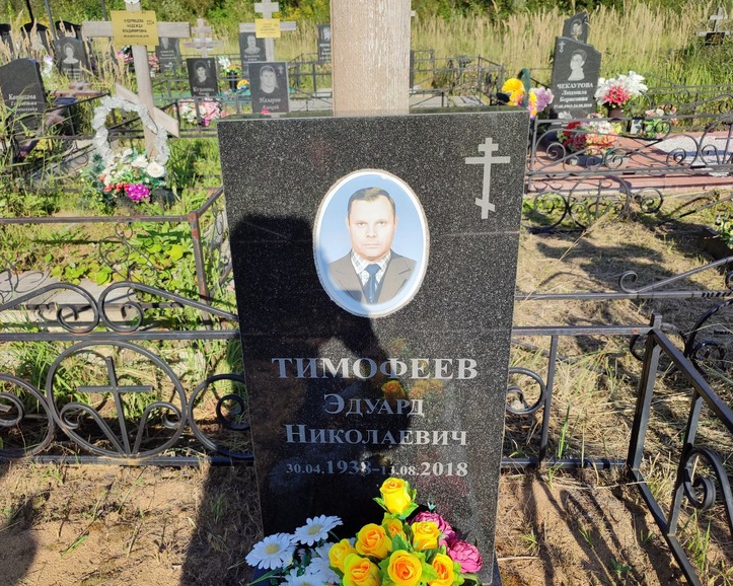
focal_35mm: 27
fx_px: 586
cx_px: 336
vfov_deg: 53.2
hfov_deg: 64.0
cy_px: 299
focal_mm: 6.04
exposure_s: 1/849
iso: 50
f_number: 1.9
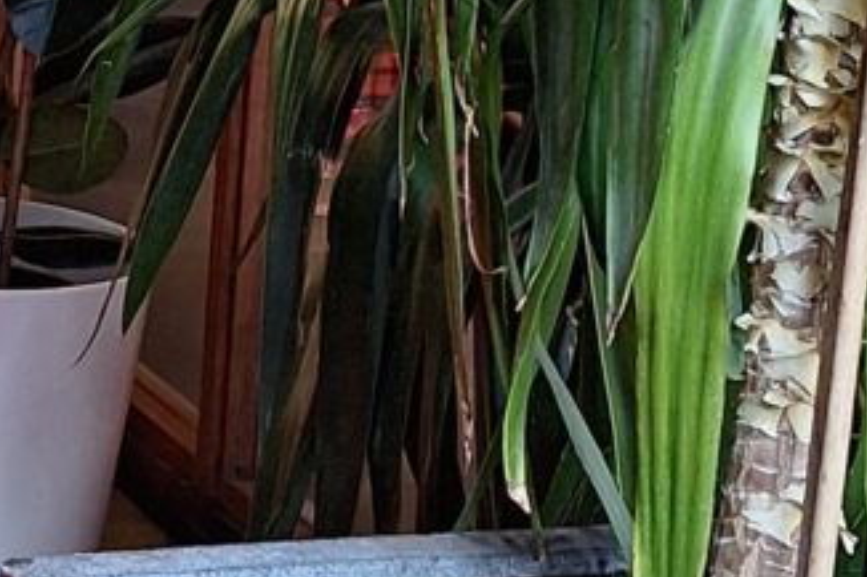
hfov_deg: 12.7
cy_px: -74
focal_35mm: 141
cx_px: -883
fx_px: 3394
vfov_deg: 9.6
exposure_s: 1/100
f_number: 1.8
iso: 80
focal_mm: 5.54
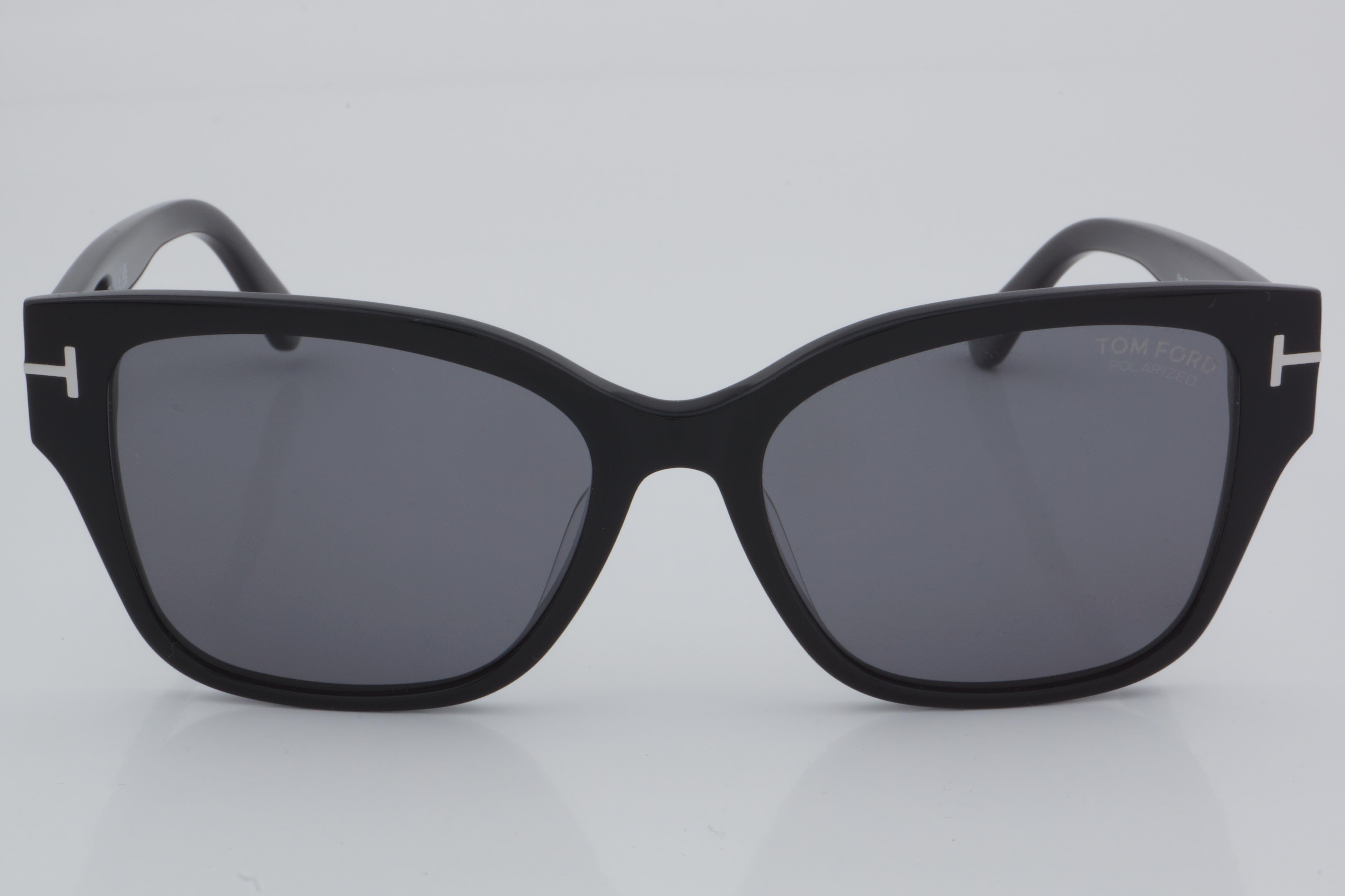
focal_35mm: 82
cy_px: 448
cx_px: 672
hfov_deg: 24.6
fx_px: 3082
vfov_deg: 16.6
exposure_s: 1/4
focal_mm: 55
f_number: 32
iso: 100
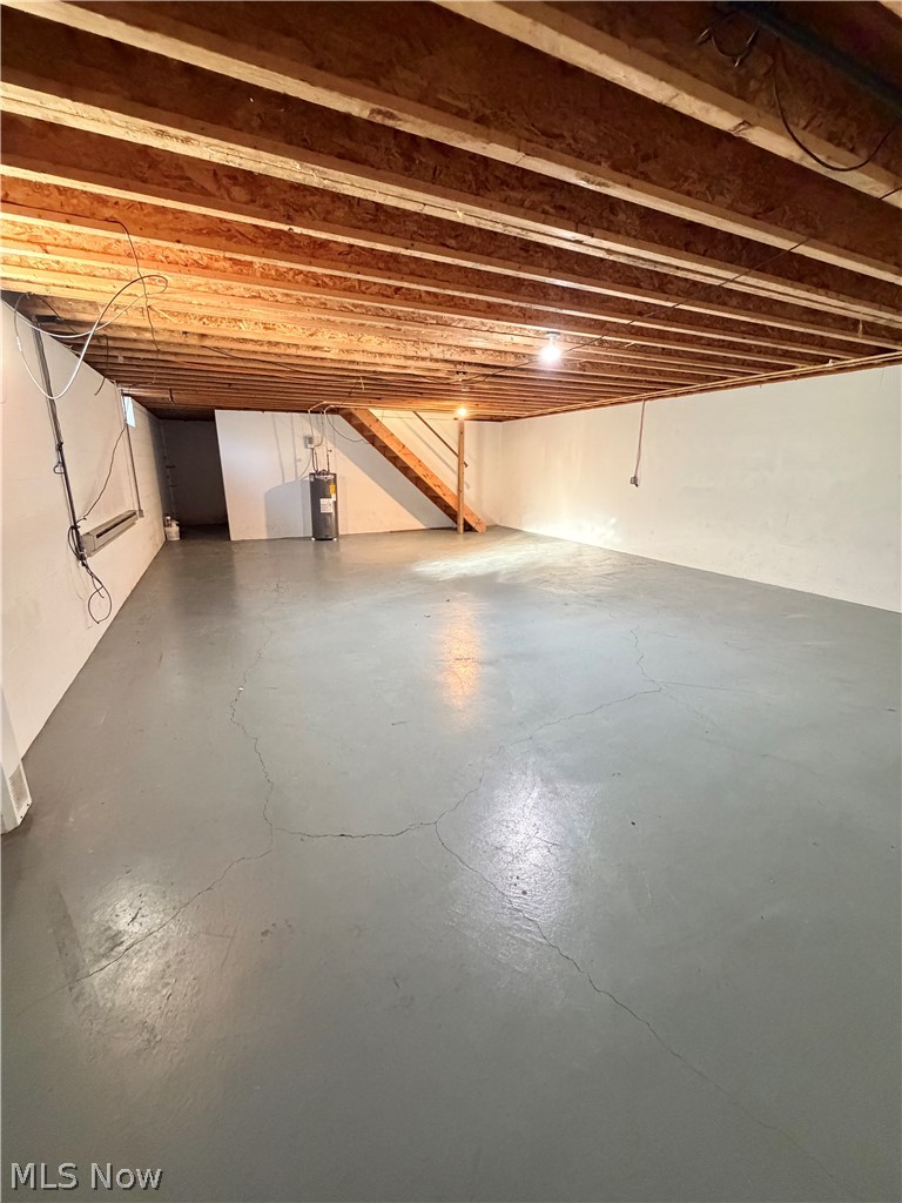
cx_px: 451
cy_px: 602
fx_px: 486
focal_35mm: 14
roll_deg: -0.5
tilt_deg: -15.5
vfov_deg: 102.1
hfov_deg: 85.7
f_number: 2.2
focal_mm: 2.22
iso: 640
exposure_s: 1/60
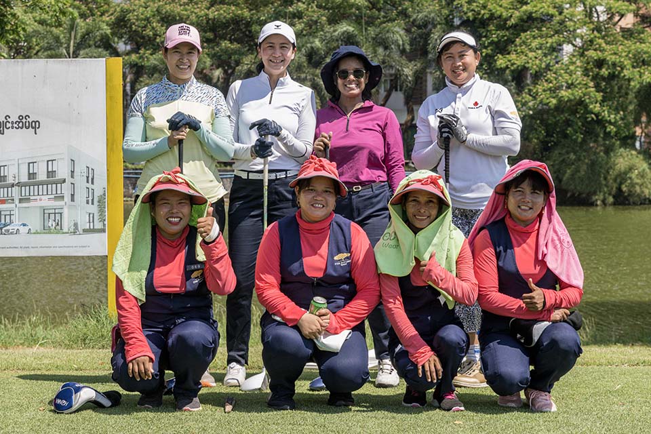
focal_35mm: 67
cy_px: 217
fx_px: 1211
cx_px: 326
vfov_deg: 20.3
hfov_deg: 30.1
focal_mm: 67
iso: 250
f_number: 8
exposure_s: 1/500
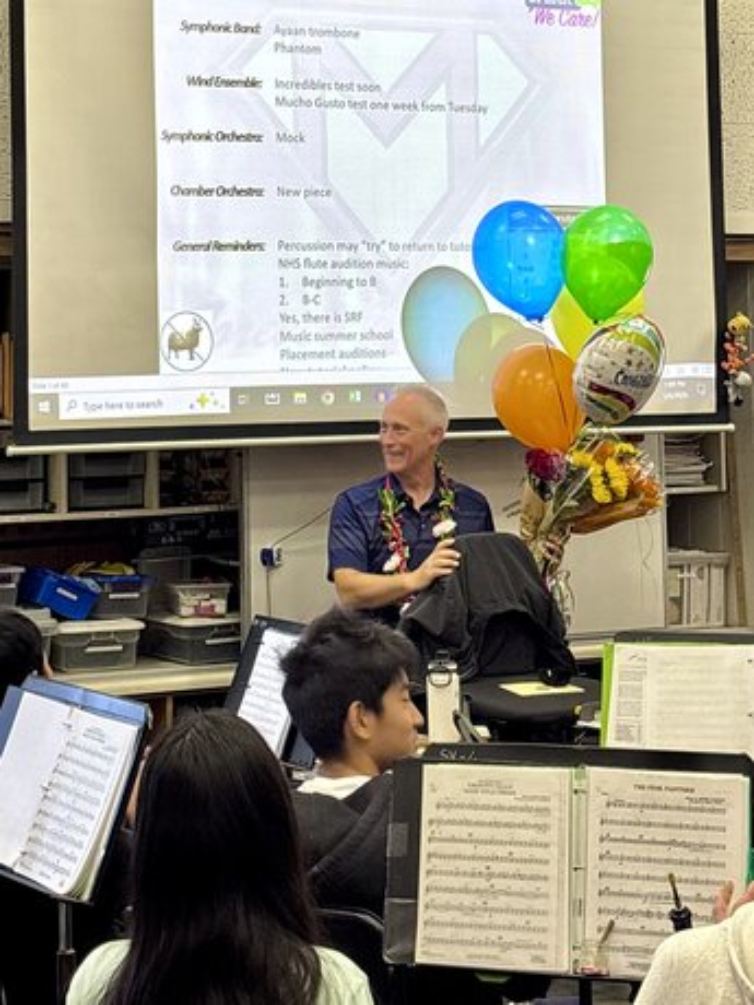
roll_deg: +0.0
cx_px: 377
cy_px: 502
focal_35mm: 52
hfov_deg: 28.0
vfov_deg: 36.8
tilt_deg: +3.8
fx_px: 1510
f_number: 1.6
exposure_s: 1/60
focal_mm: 5.96
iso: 50
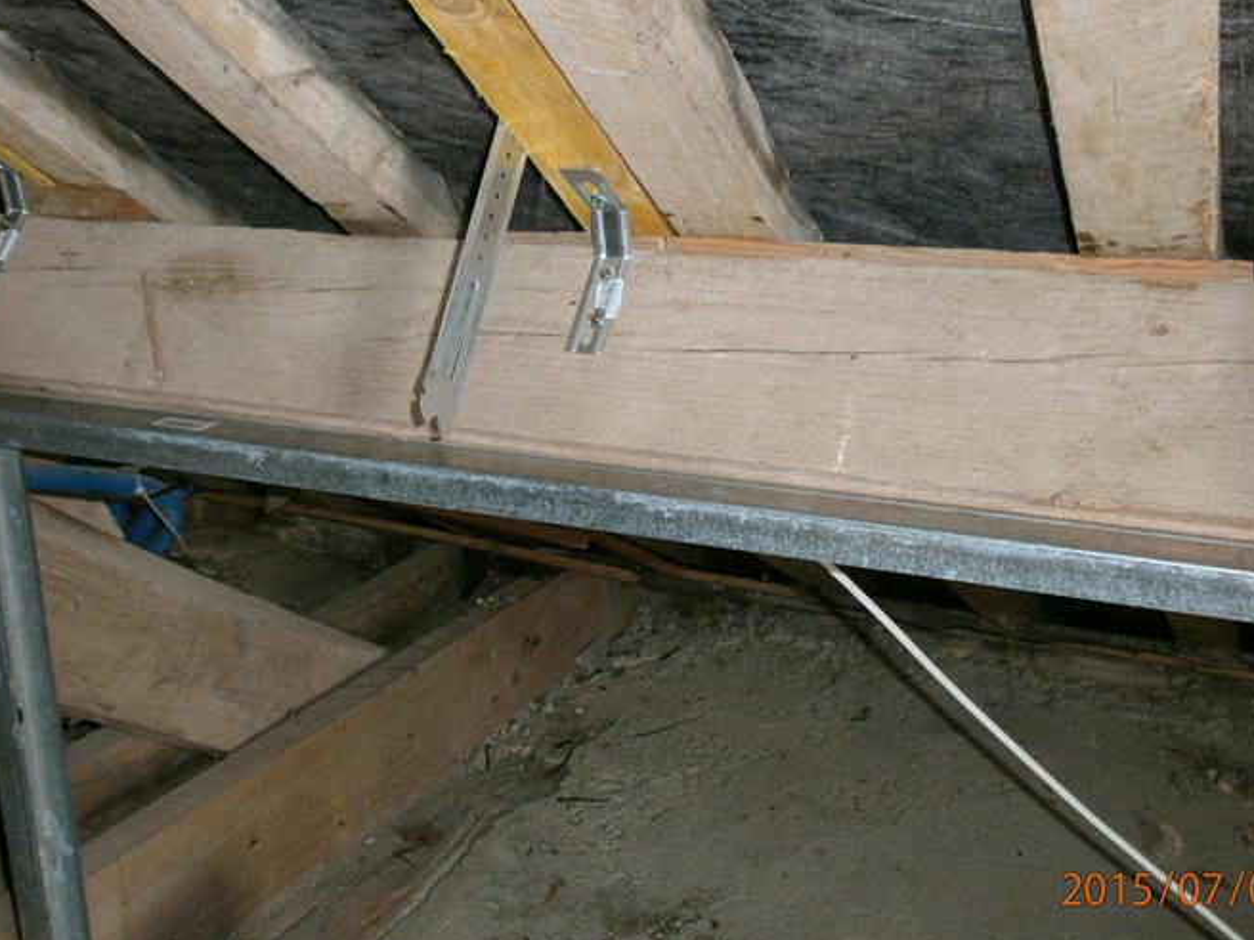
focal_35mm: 39
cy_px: 436
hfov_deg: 47.9
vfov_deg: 36.8
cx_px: 621
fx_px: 1413
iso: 125
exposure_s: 1/30
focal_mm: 5.8
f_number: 3.1
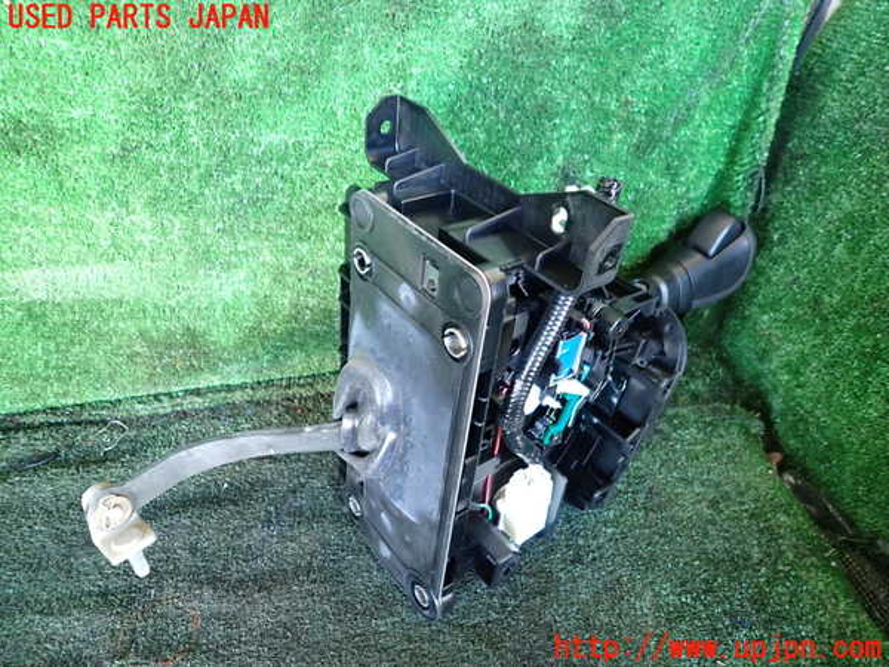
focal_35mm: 25
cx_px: 444
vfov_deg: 54.9
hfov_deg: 69.4
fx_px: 642
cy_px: 334
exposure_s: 1/30
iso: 400
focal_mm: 4.5
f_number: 2
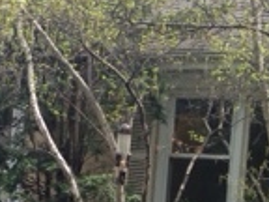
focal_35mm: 147
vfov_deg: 9.9
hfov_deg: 13.2
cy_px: 243
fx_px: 1142
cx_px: -6
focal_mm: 4.12
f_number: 2.4
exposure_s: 1/319
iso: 50
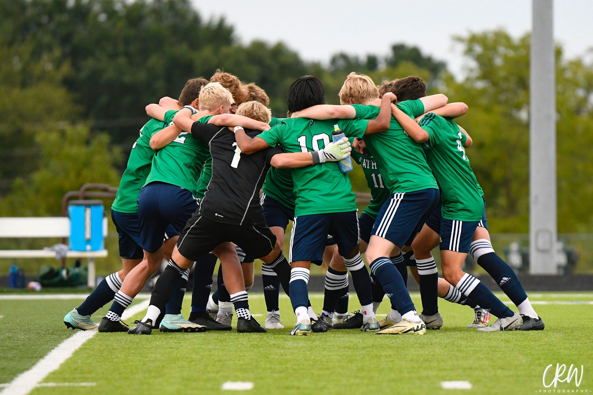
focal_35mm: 200
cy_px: 198
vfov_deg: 6.9
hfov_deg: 10.3
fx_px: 3294
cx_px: 296
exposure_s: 1/2500
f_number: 3.2
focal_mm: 200
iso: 3200
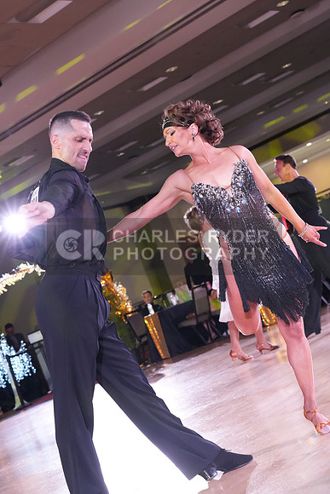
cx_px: 165
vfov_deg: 31.9
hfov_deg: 21.6
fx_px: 866
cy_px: 247
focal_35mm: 63
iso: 6400
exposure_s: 1/250
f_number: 5.6
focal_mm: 63
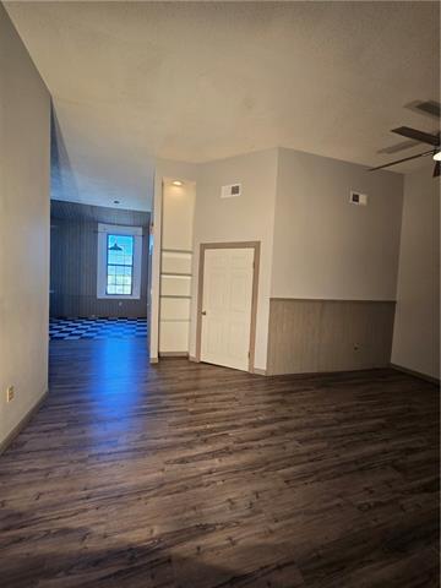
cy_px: 294
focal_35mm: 13
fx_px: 221
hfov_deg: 89.9
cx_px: 220
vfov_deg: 106.2
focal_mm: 2.2
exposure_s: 1/60
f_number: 2.2
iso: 80
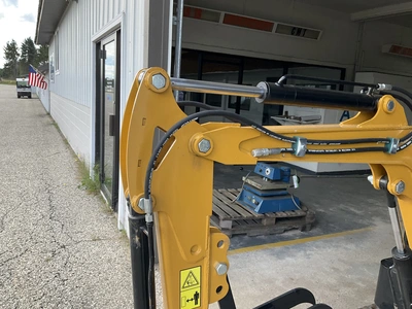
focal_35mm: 29
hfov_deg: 61.7
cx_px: 206
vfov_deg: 48.2
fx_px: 345
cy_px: 154
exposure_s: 1/284
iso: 25
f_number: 1.8
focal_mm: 3
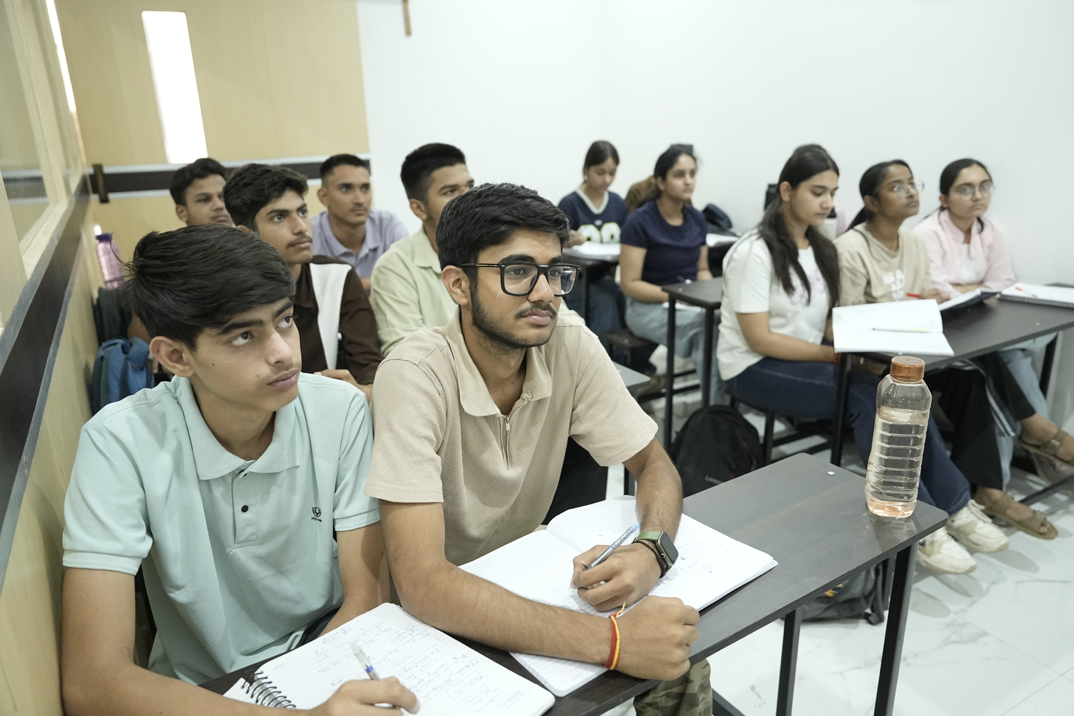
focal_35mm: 24
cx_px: 537
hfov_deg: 73.7
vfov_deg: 53.1
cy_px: 358
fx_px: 716
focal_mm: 24
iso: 5000
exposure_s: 1/160
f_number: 2.8
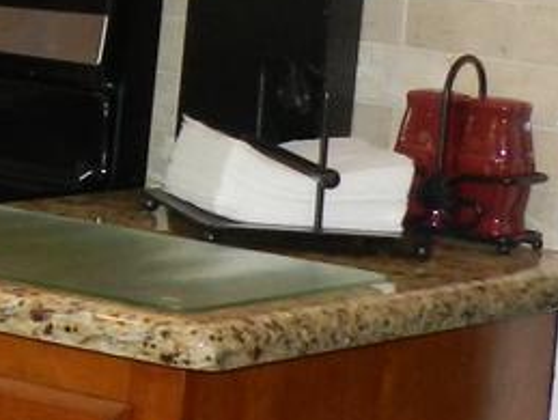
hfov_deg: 8.7
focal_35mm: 211
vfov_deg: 7.0
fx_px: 3406
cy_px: -4
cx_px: -642
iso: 200
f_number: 4
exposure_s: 1/30
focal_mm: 6.7
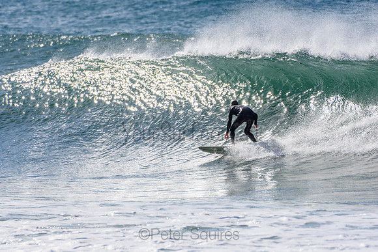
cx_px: 189
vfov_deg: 1.8
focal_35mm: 750
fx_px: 7876
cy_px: 126
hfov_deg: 2.7
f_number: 5.6
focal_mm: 500
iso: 160
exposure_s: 1/2000
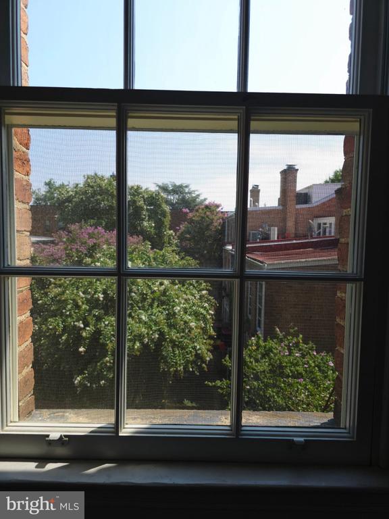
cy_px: 260
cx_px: 194
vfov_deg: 73.9
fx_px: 345
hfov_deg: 58.9
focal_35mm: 23
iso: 12
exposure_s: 1/250
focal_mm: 6.3
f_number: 1.7
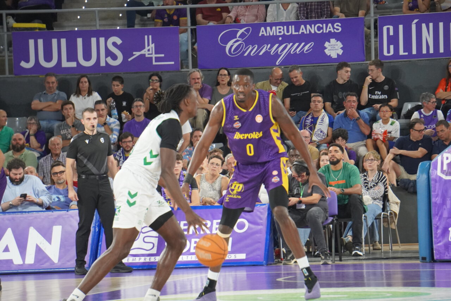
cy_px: 150
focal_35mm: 250
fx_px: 3138
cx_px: 226
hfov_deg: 8.2
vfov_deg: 5.5
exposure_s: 1/320
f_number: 6.3
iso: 3200
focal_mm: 167
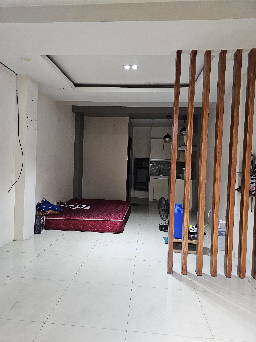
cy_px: 171
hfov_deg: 58.9
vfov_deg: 73.9
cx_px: 128
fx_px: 227
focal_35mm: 23
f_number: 1.7
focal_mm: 6.3
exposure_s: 1/120
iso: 1000
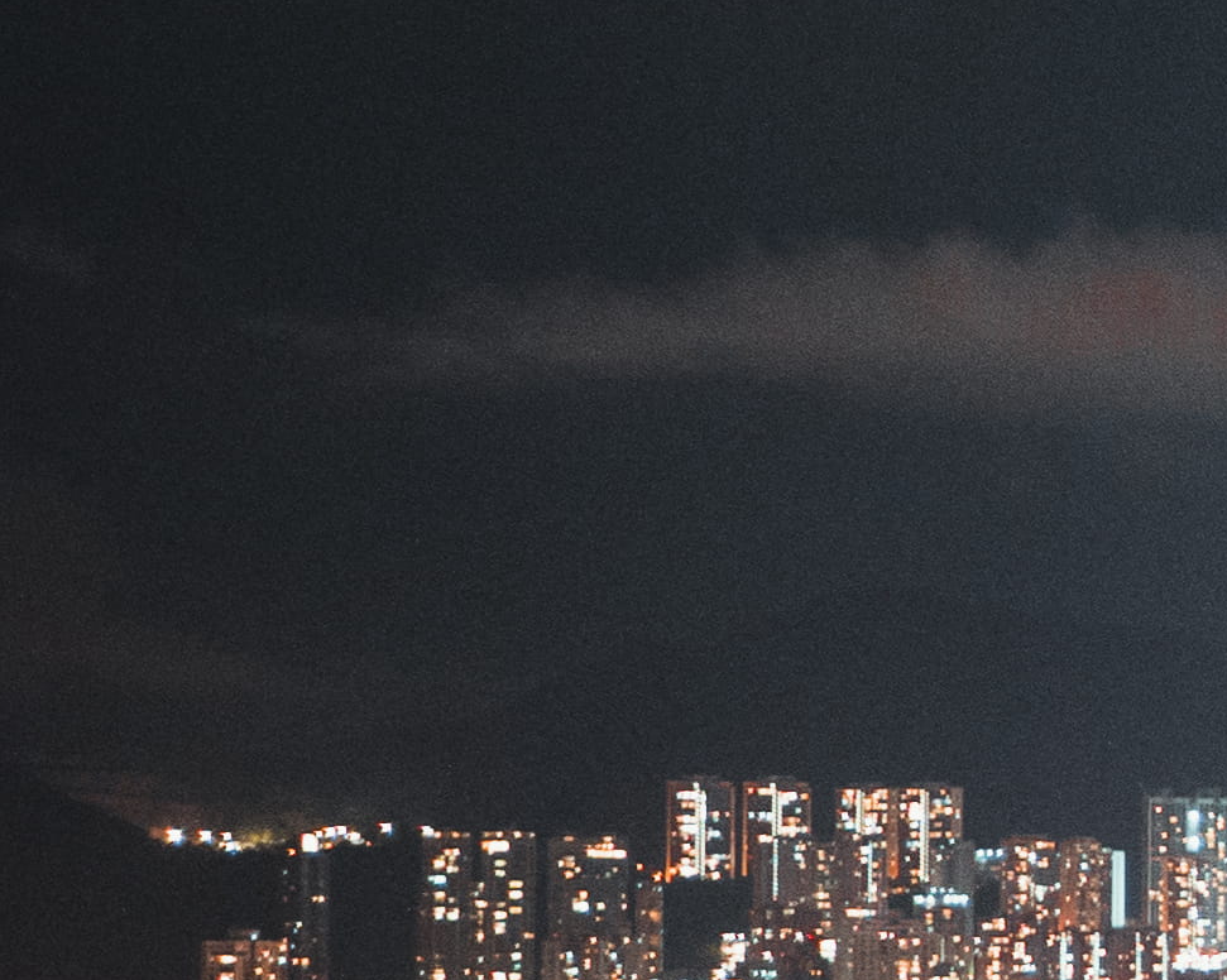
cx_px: 2679
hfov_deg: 7.9
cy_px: 1101
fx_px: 8385
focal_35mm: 231
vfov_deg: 6.7
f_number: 1.7
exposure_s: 1/5
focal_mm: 25
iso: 1600
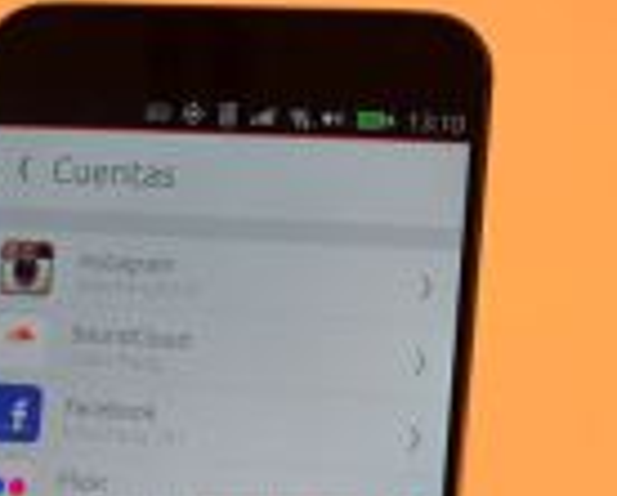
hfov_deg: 22.2
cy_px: 536
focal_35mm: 86
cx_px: 302
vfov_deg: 17.4
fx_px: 1574
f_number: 8
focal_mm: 20
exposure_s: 1/60
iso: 280
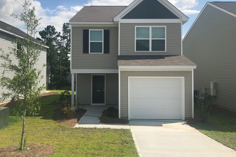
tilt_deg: +4.0
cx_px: 117
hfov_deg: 61.9
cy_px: 72
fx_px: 197
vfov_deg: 43.6
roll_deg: -1.1
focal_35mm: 30
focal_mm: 3.99
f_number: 1.8
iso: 20
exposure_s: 1/3690
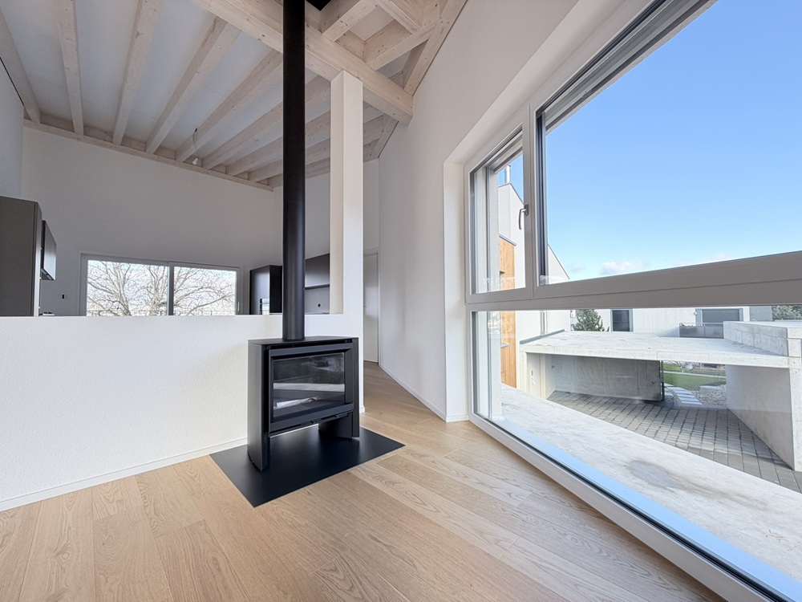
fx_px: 324
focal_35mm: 14
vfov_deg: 85.7
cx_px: 401
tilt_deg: +2.5
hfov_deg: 102.1
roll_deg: +0.8
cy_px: 301
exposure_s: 1/121
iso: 100
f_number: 2.2
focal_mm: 2.22
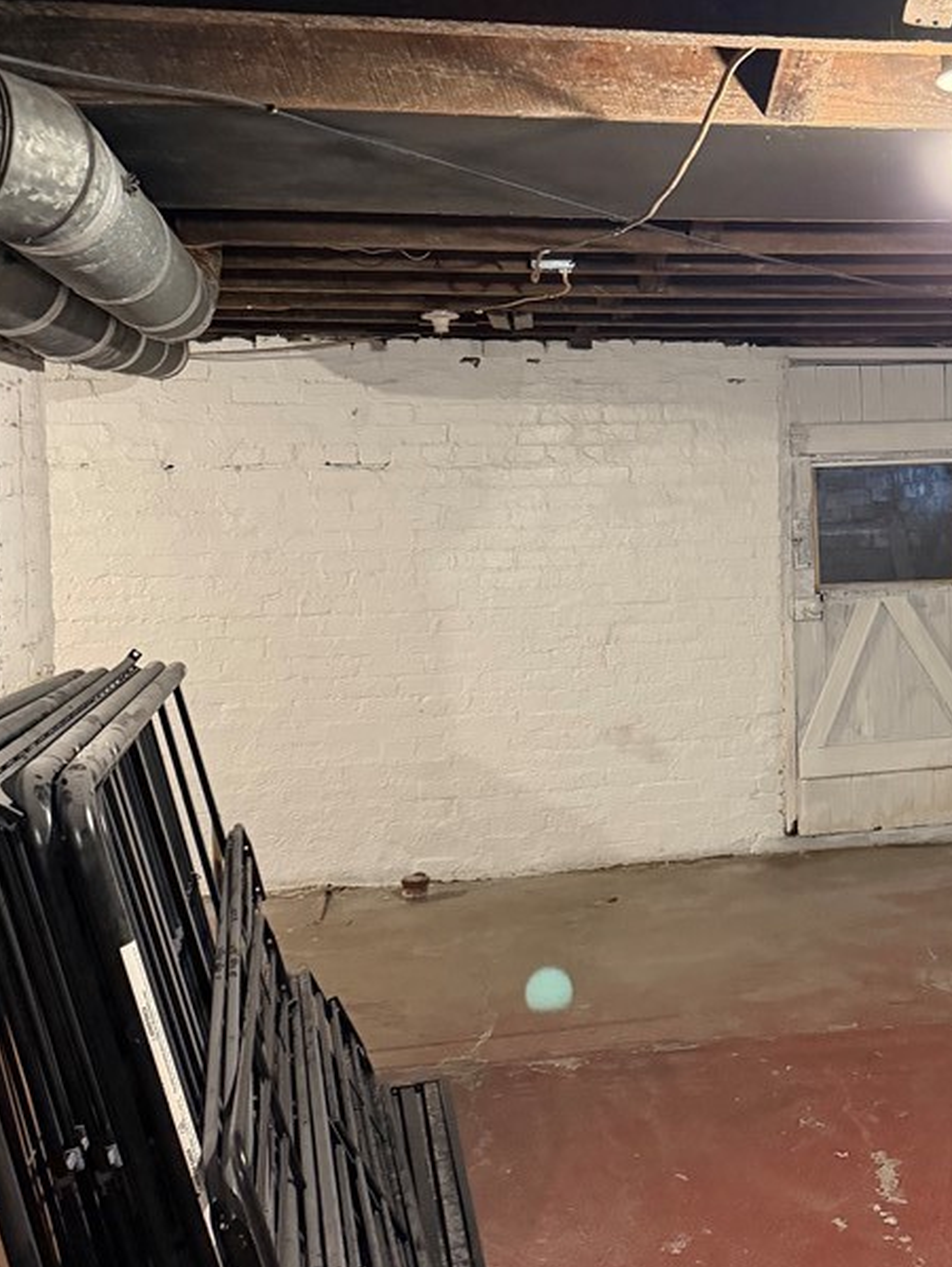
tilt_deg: -2.8
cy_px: 556
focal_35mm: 41
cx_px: 764
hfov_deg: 34.1
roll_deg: +1.8
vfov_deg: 45.7
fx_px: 1502
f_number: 1.78
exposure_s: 1/40
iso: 1000
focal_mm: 6.76
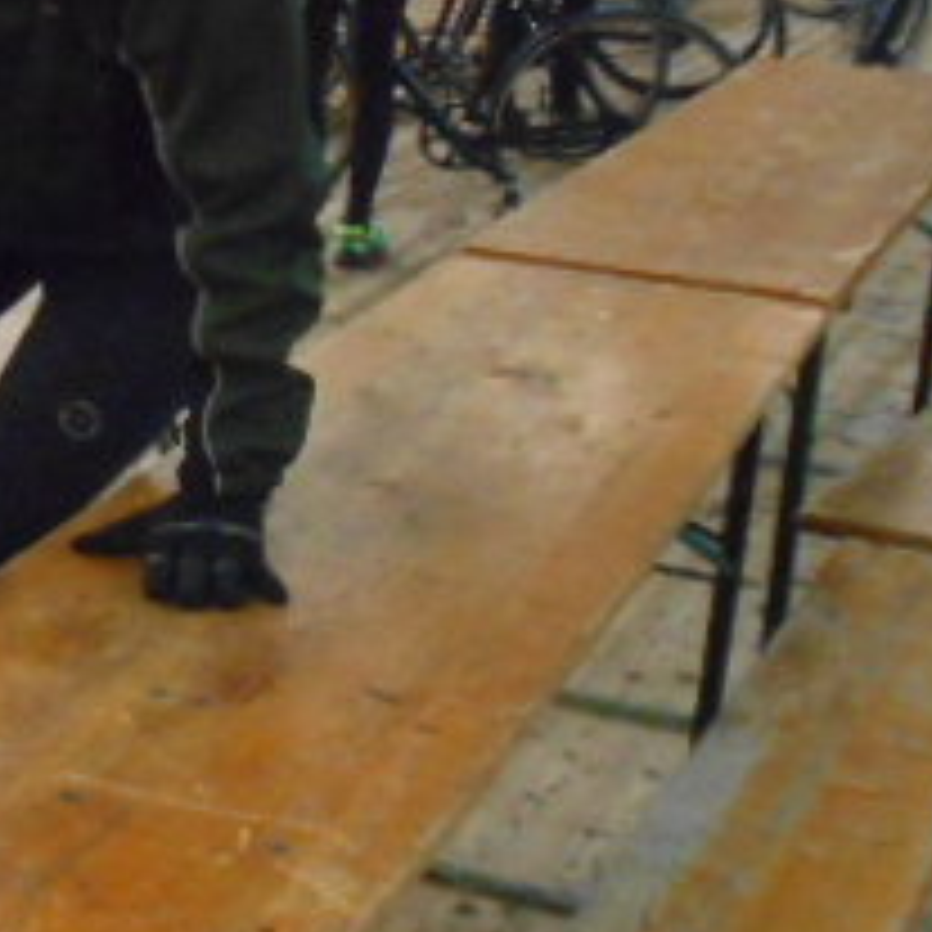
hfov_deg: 19.4
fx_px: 2498
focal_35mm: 82
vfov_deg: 21.1
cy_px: 414
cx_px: -302
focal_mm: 5.3
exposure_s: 1/15
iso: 800
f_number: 3.8
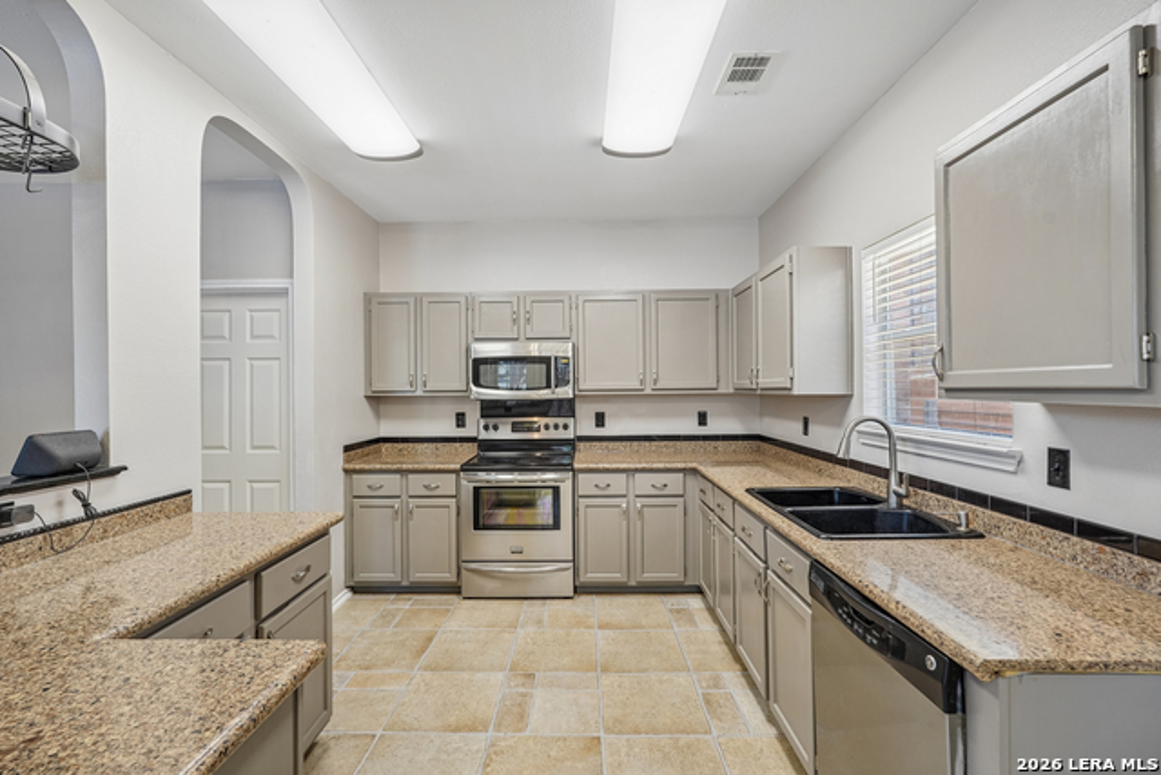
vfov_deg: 72.1
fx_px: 532
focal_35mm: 16
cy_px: 388
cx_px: 580
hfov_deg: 95.0
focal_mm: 16.5
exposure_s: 1/30
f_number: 8
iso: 400
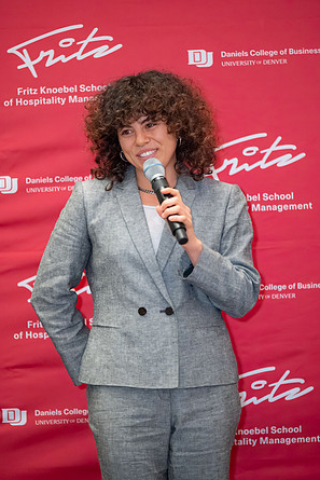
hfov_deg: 6.8
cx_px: 160
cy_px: 242
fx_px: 2691
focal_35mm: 202
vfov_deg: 10.2
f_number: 2.8
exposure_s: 1/125
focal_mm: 200
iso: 8000
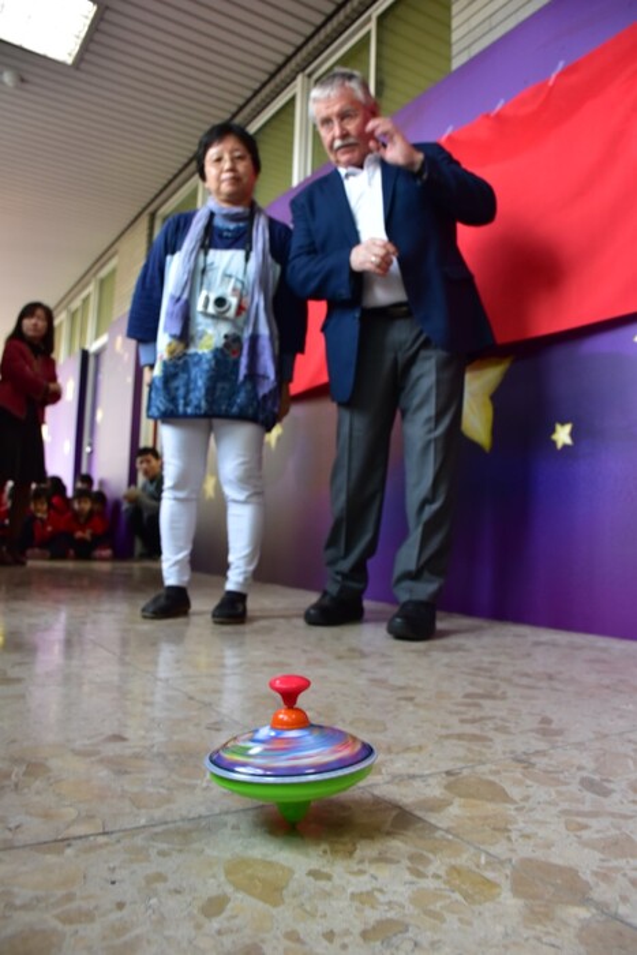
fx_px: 716
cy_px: 478
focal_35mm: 27
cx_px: 318
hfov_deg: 47.9
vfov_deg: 67.4
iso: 800
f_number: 5
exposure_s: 1/100
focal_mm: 18
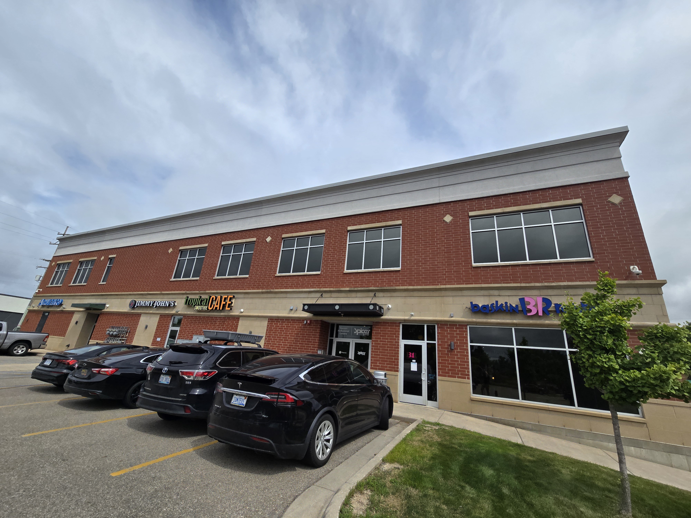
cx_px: 346
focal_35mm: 13
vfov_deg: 89.9
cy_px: 259
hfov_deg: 106.2
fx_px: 260
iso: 50
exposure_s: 1/3945
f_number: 2.2
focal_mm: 2.2
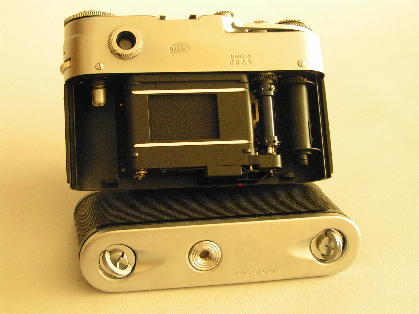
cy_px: 157
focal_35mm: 67
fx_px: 811
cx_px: 210
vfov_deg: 21.9
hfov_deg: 29.0
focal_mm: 11.1
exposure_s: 1/25
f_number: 3.2
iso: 200
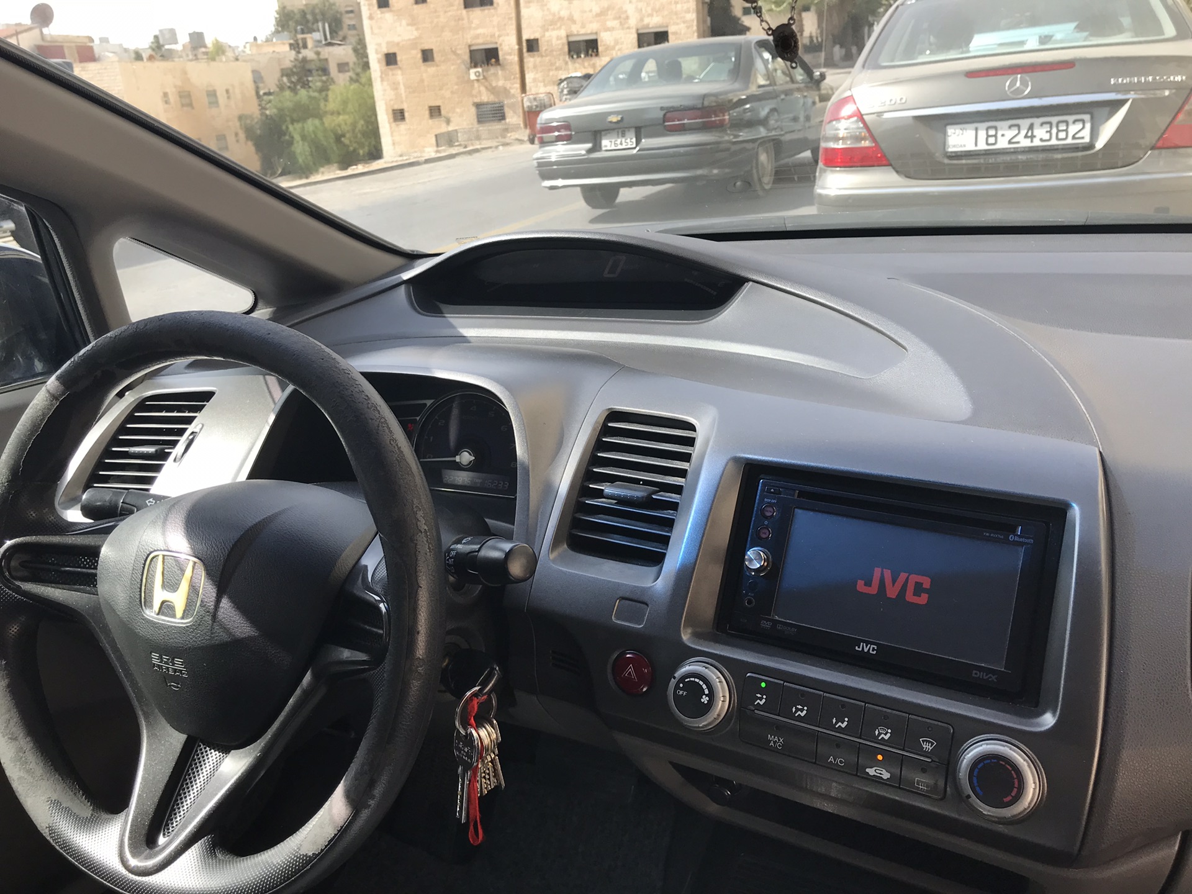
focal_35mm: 28
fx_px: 964
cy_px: 447
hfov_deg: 63.4
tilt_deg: -21.9
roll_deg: +5.3
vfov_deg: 49.7
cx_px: 596
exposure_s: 1/541
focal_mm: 3.99
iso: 20
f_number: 1.8
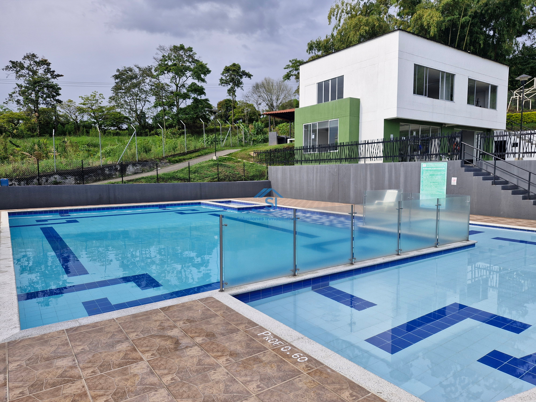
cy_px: 201
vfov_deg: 58.9
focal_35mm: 23
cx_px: 268
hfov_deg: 73.9
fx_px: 356
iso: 50
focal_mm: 5.54
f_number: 1.8
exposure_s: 1/1132
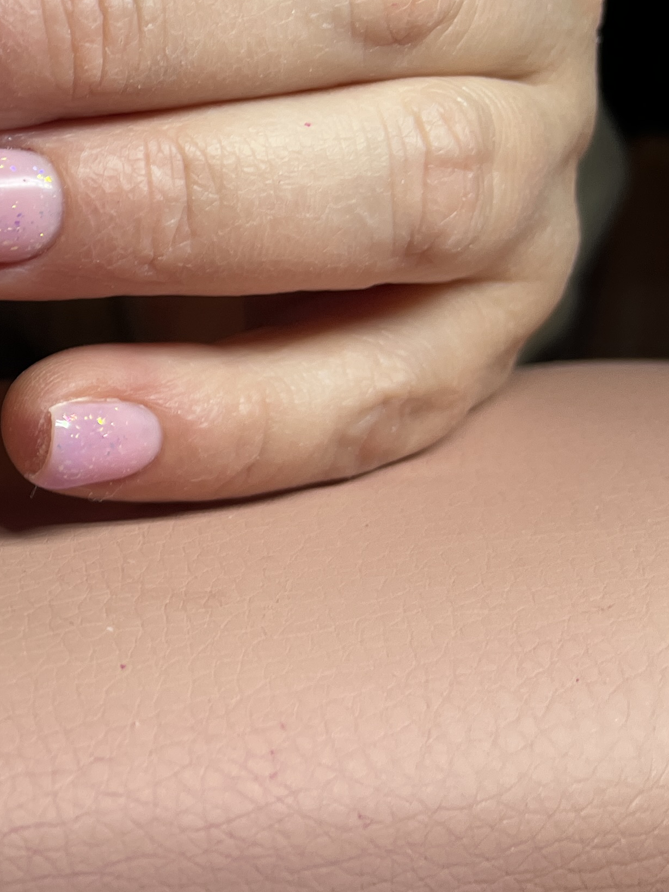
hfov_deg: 19.5
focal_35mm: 64
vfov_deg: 30.2
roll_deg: +2.1
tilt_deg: -15.6
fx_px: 1649
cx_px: -379
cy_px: 399
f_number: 1.6
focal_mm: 5.1
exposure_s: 1/100
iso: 50
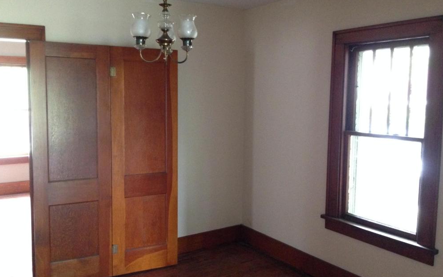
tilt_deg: -6.4
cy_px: 130
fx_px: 435
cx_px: 217
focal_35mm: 36
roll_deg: -0.2
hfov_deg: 54.0
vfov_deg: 35.3
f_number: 2.4
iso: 400
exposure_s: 1/15
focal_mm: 4.12
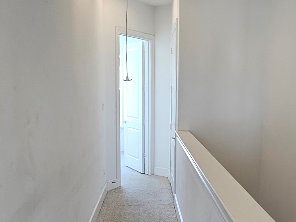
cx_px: 197
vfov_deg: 39.4
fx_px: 308
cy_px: 136
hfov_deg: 50.5
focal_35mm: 36
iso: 100
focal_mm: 2.2
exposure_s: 1/60
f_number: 2.2
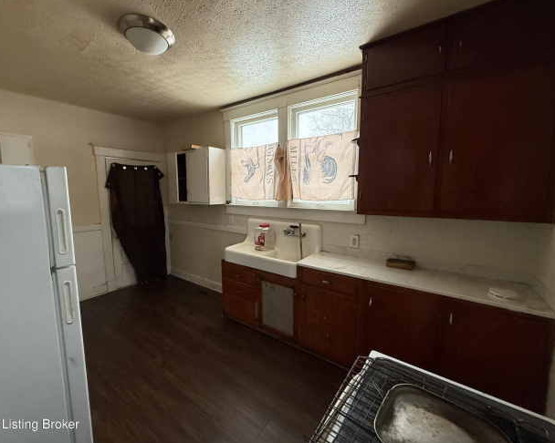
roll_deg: +0.2
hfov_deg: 96.7
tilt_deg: -7.9
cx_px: 263
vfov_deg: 84.0
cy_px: 217
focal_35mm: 15
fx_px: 246
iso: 320
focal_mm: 2.22
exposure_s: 1/71
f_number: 2.2
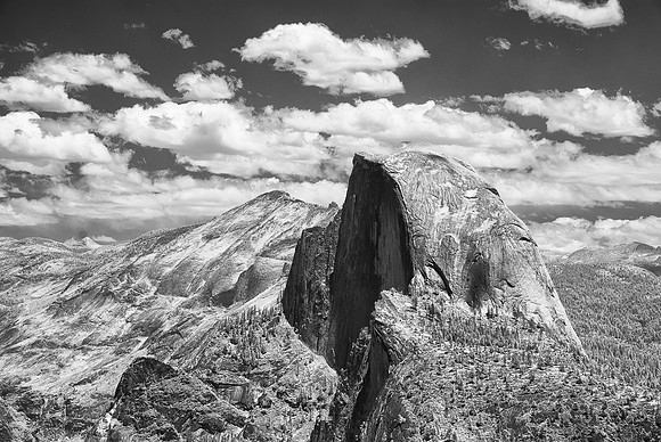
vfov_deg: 18.2
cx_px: 330
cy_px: 221
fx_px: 1378
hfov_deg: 27.0
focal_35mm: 75
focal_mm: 50
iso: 100
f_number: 8
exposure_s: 1/90
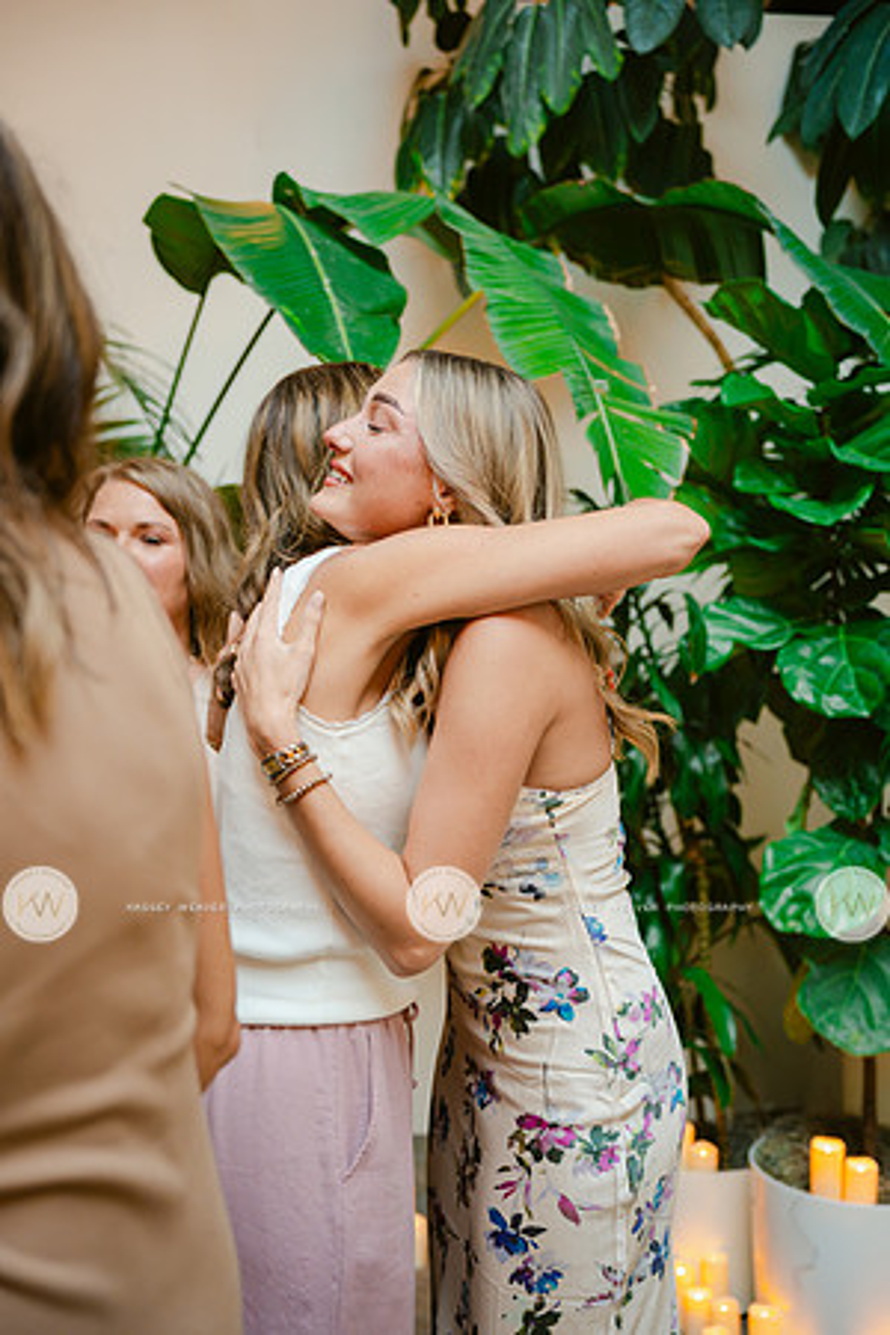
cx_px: 445
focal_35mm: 42
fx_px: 1543
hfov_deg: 32.2
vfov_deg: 46.8
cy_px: 668
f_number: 2.8
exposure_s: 1/250
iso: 1000
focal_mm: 41.6
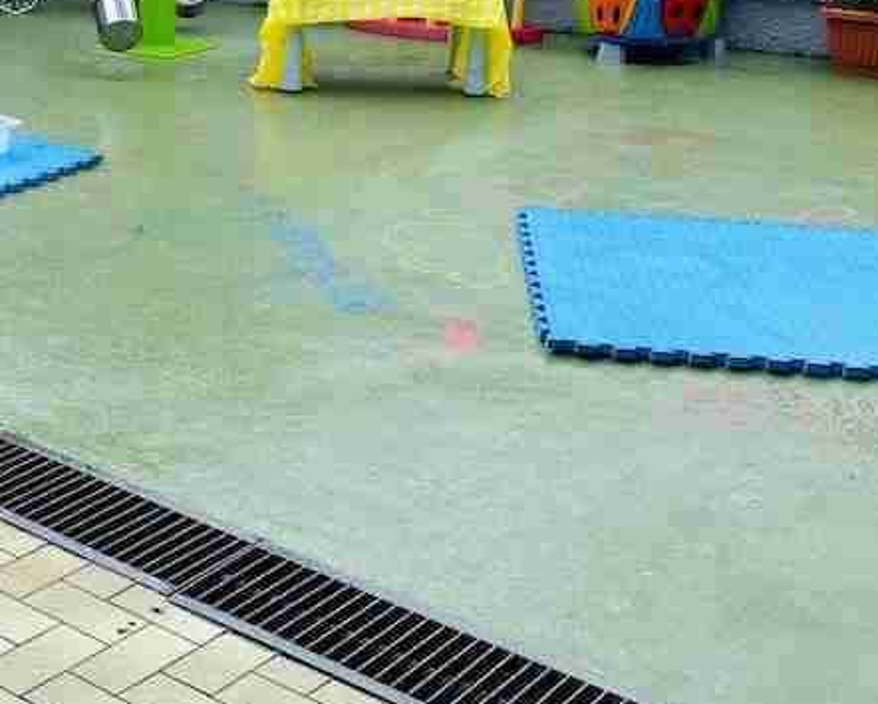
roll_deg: -0.9
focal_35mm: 62
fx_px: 1612
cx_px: 40
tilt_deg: -11.2
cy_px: 155
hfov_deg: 28.9
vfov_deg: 24.3
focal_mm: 4.25
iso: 32
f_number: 1.8
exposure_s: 1/557
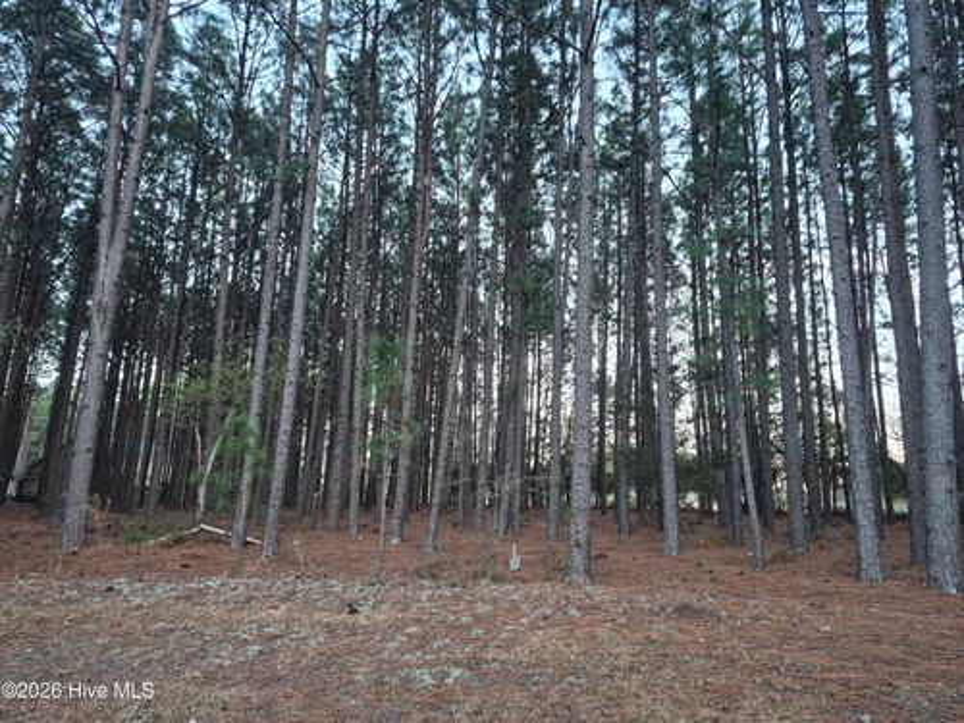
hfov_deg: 73.9
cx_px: 482
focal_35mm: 23
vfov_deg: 58.9
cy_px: 362
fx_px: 641
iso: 800
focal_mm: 5.4
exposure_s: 1/120
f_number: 1.8
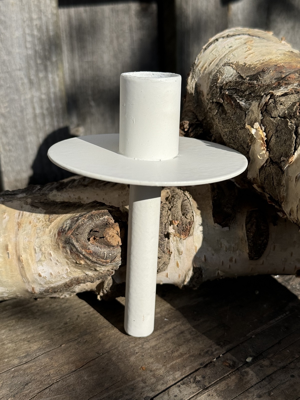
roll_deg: +1.2
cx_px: 150
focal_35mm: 48
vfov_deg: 39.7
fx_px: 555
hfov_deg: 30.3
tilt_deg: -24.1
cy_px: 200
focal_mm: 6.76
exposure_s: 1/6410
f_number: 1.78
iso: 64
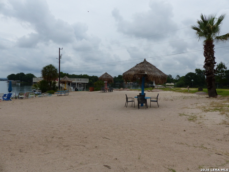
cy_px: 86
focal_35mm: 25
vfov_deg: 54.9
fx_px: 165
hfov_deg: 69.4
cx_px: 114
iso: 100
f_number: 4.5
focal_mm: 4.5
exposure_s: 1/1300
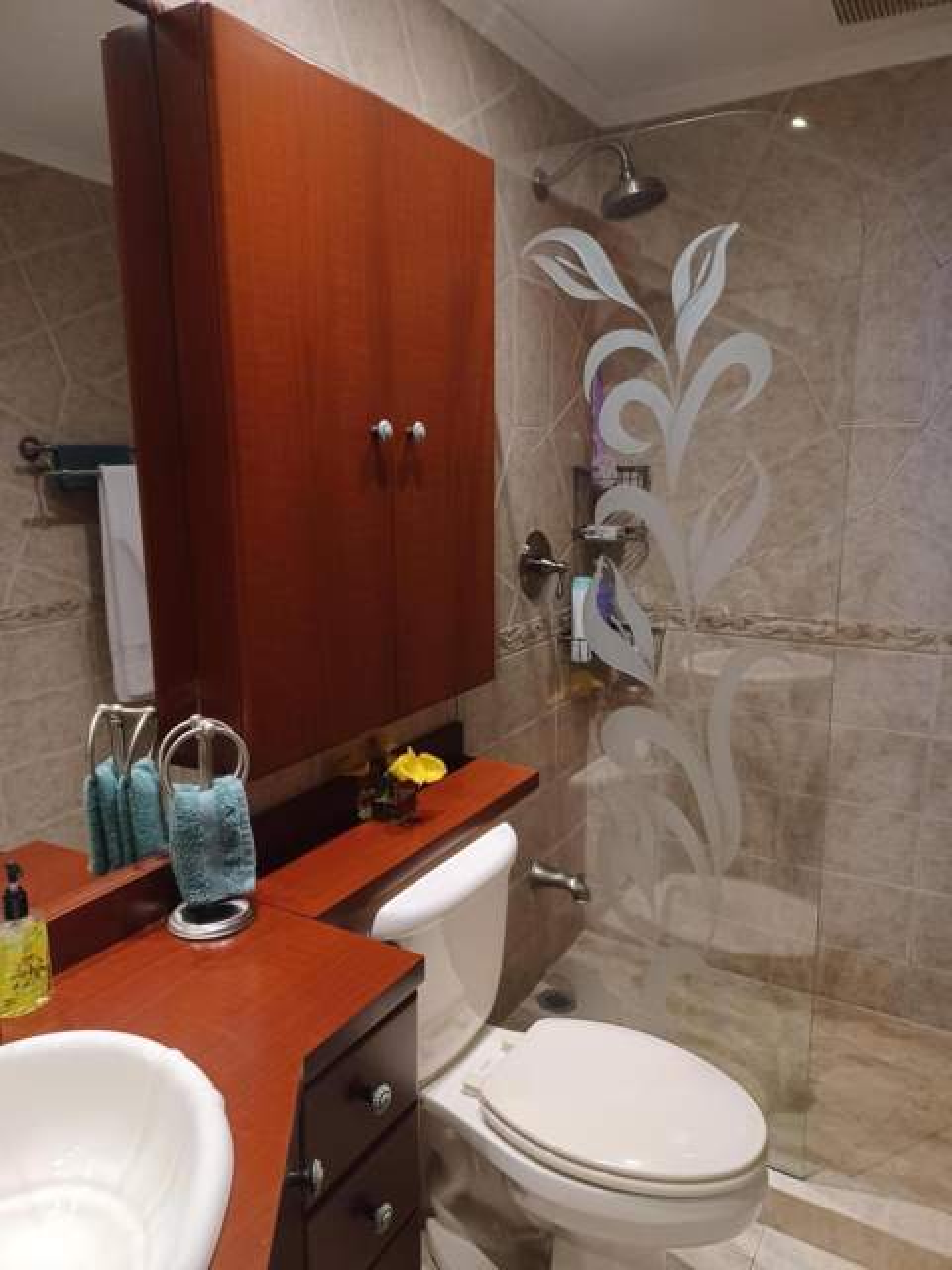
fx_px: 917
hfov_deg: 54.9
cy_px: 635
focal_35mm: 25
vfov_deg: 69.4
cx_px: 476
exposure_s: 1/30
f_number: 1.8
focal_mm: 4.6
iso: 400
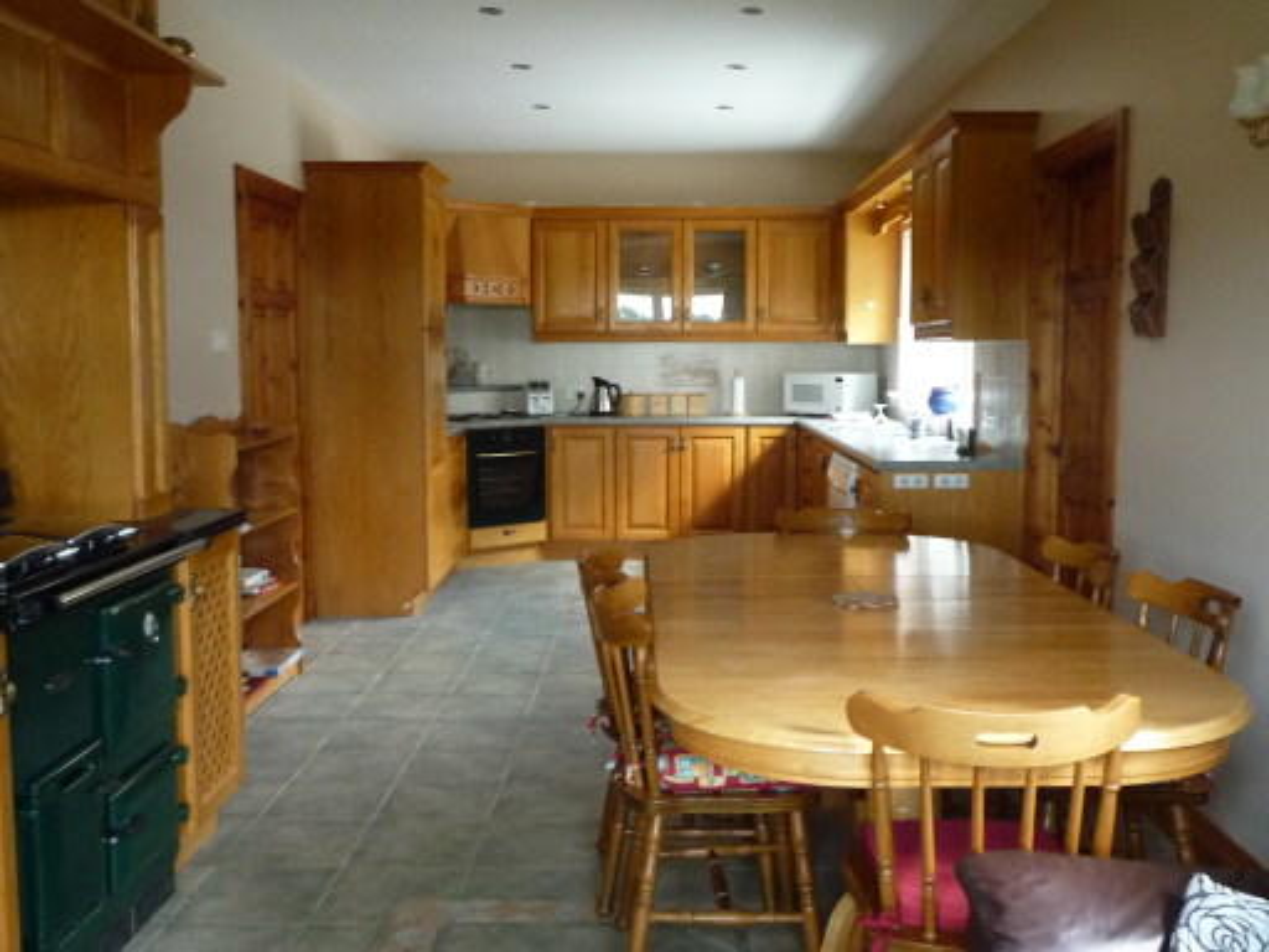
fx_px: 1246
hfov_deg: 54.0
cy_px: 476
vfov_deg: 41.8
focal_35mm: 34
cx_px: 634
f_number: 2.8
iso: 320
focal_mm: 4.4
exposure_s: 1/30
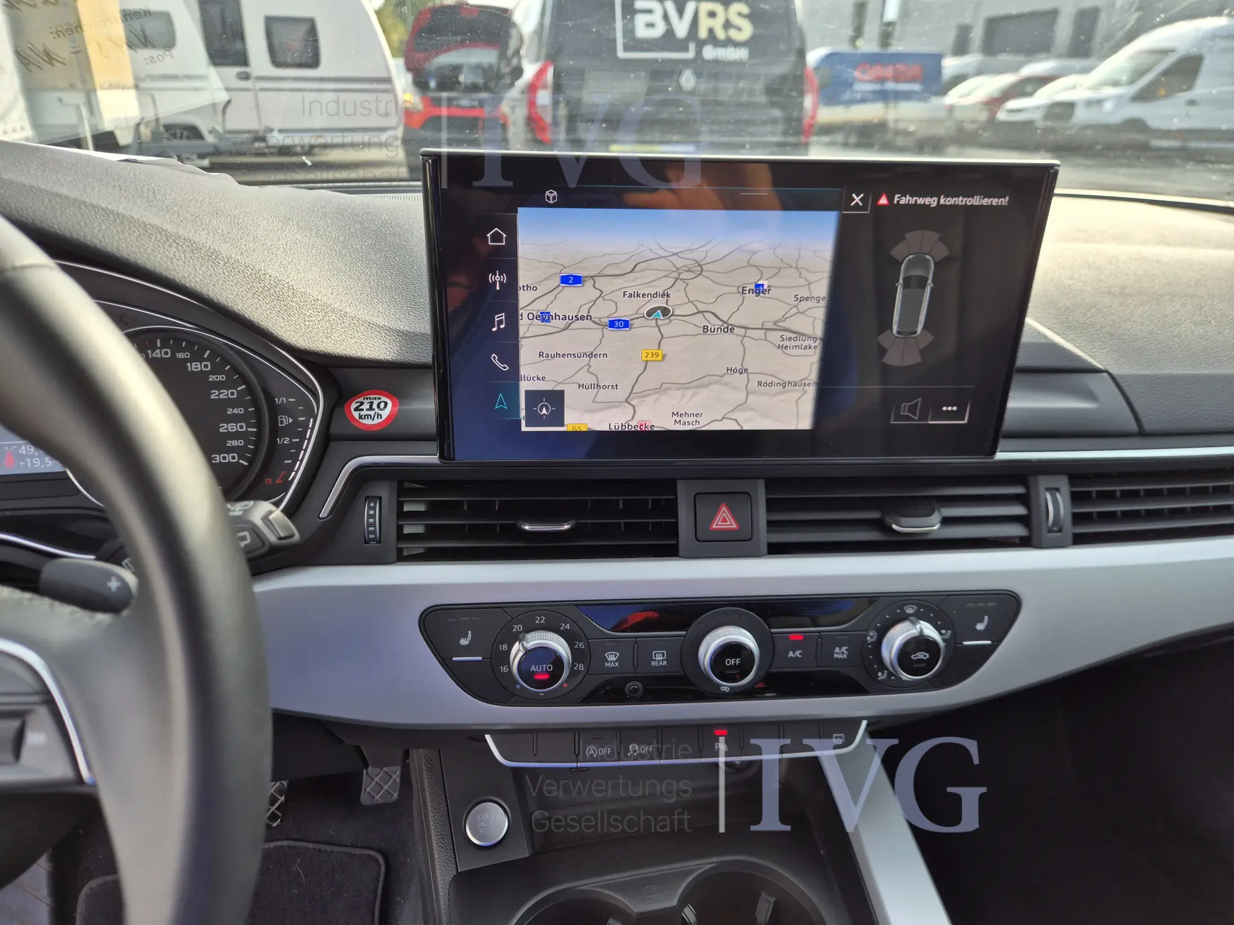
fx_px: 820
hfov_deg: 73.9
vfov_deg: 58.9
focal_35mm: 23
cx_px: 617
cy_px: 462
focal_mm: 5.4
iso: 32
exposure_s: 1/240
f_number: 1.8
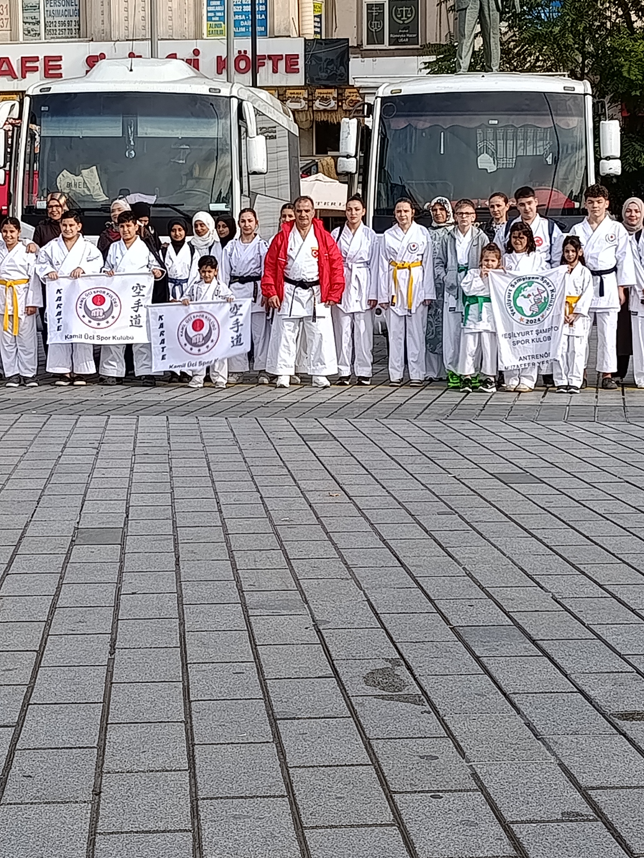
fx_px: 1761
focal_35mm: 71
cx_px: 303
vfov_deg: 27.4
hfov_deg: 20.7
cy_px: 394
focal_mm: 6.11
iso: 50
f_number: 1.7
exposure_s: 1/245
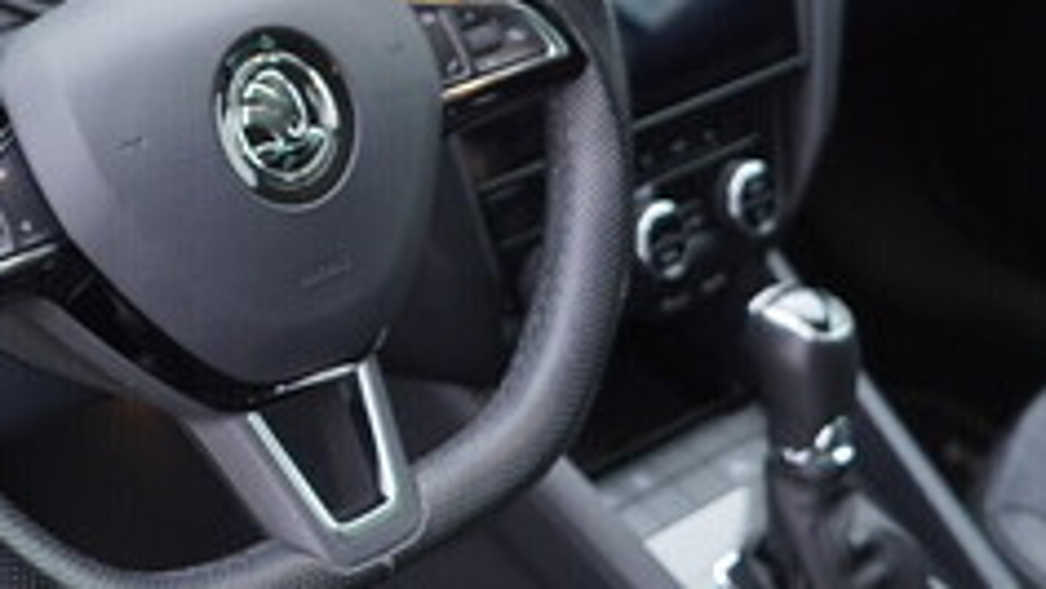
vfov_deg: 13.7
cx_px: 120
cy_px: 166
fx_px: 2442
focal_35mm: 88
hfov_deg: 23.6
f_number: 2.8
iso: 320
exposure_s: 1/40
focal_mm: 24
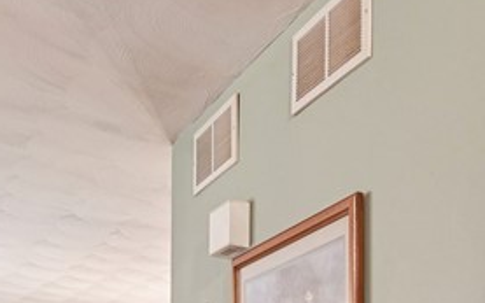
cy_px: 469
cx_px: 567
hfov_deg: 28.3
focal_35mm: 64
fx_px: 846
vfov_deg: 17.9
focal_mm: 16
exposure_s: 1/4
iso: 400
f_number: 8
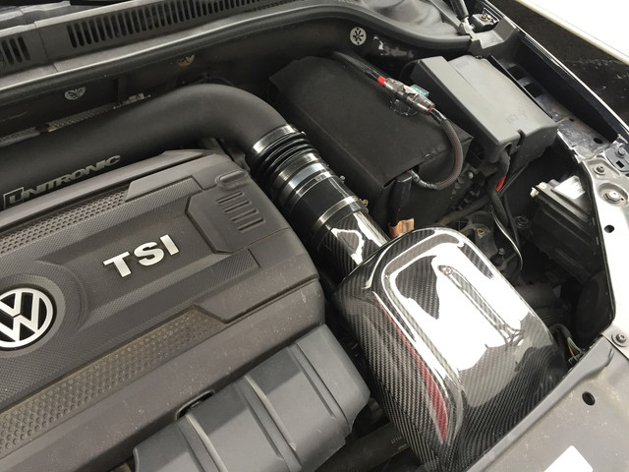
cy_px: 236
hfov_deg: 61.7
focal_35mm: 29
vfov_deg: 48.2
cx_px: 314
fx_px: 527
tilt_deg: -49.3
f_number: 2.2
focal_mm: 4.15
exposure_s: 1/30
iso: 80
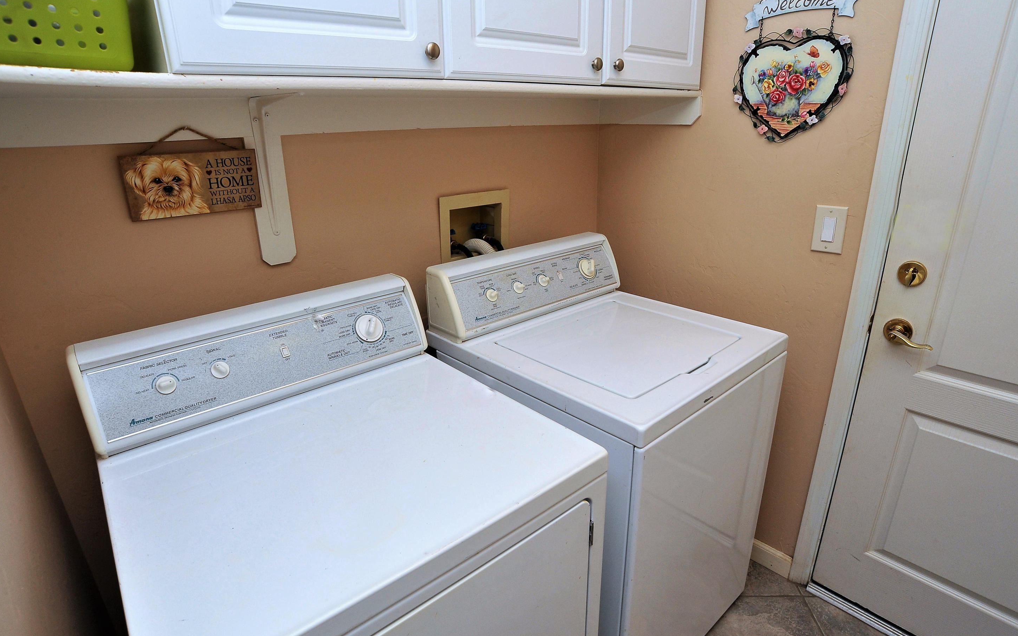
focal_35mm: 19
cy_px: 314
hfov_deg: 88.0
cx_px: 513
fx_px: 527
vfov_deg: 62.2
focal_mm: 18
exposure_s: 1/60
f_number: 13
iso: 800
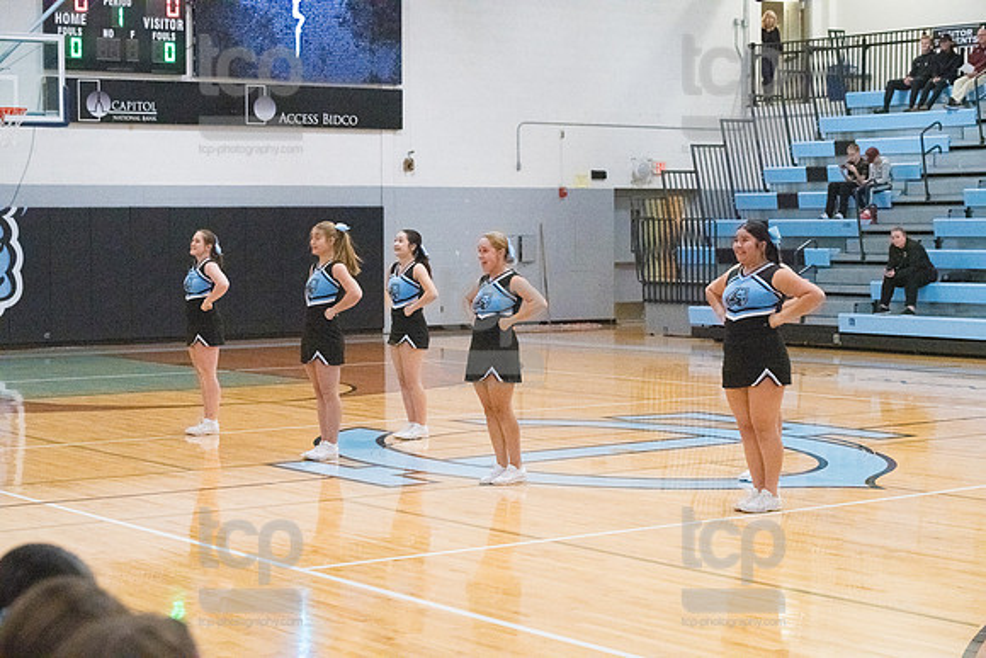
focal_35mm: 78
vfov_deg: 17.5
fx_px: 2137
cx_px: 493
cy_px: 329
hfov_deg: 26.0
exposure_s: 1/1250
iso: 10000
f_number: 5
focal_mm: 78
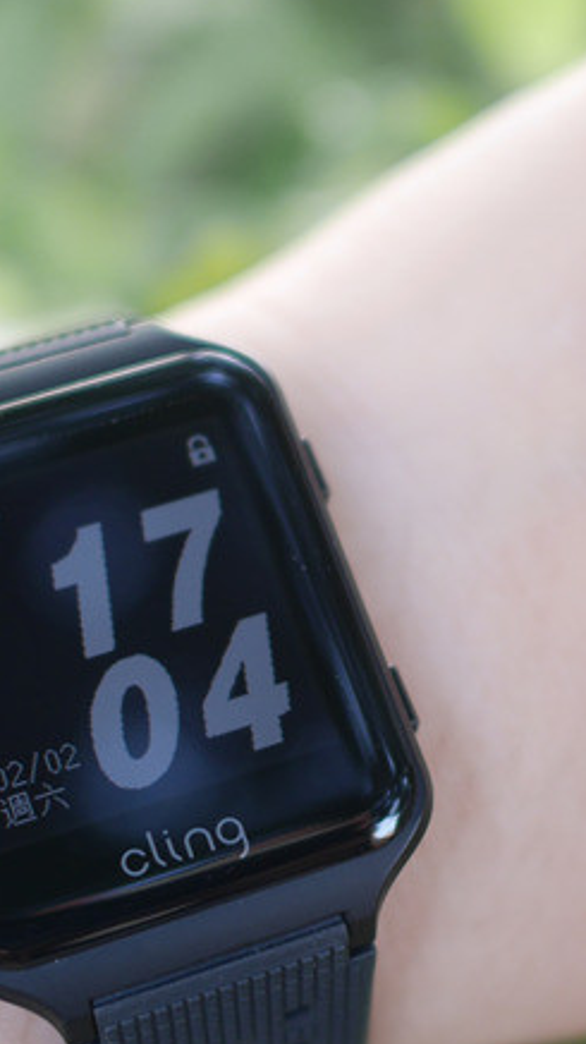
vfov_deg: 27.9
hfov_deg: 16.1
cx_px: 294
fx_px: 2073
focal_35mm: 75
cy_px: 749
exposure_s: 1/80
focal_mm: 15
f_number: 1.7
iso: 200
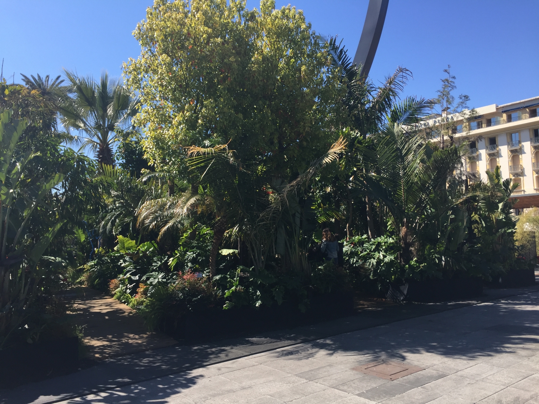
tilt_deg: +4.7
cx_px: 270
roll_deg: +0.7
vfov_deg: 48.2
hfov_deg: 61.7
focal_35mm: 29
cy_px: 202
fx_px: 452
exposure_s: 1/1041
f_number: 2.2
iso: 32
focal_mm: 4.15
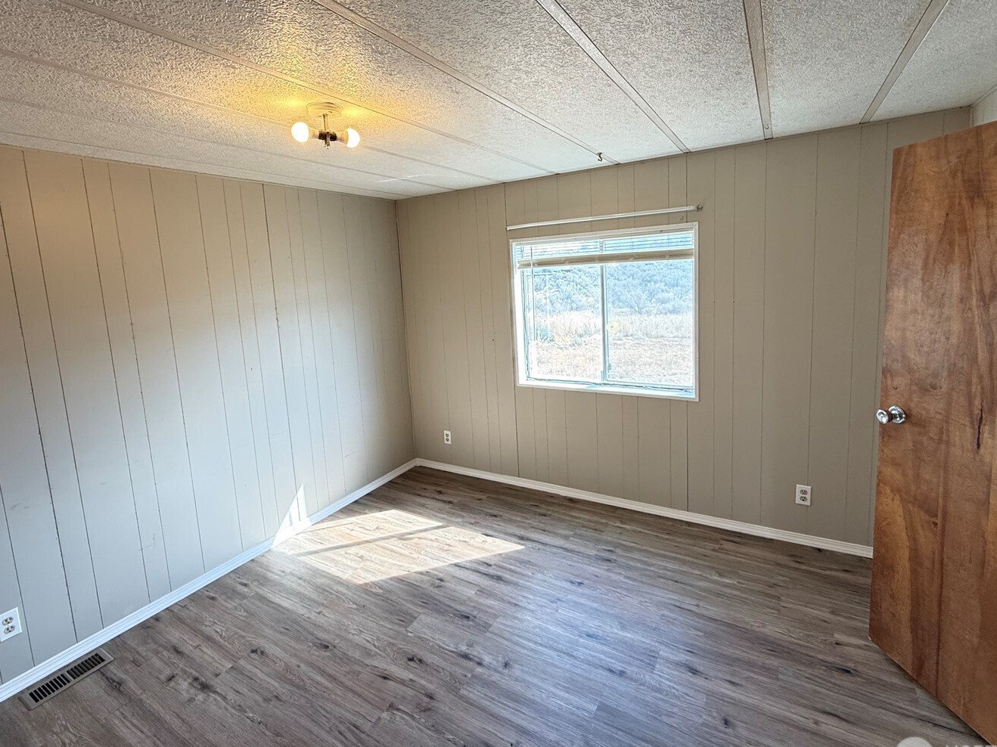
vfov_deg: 74.5
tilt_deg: -7.5
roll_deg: +3.0
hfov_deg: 91.0
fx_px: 490
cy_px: 334
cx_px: 485
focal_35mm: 17
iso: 160
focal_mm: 2.22
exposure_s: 1/120
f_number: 2.2
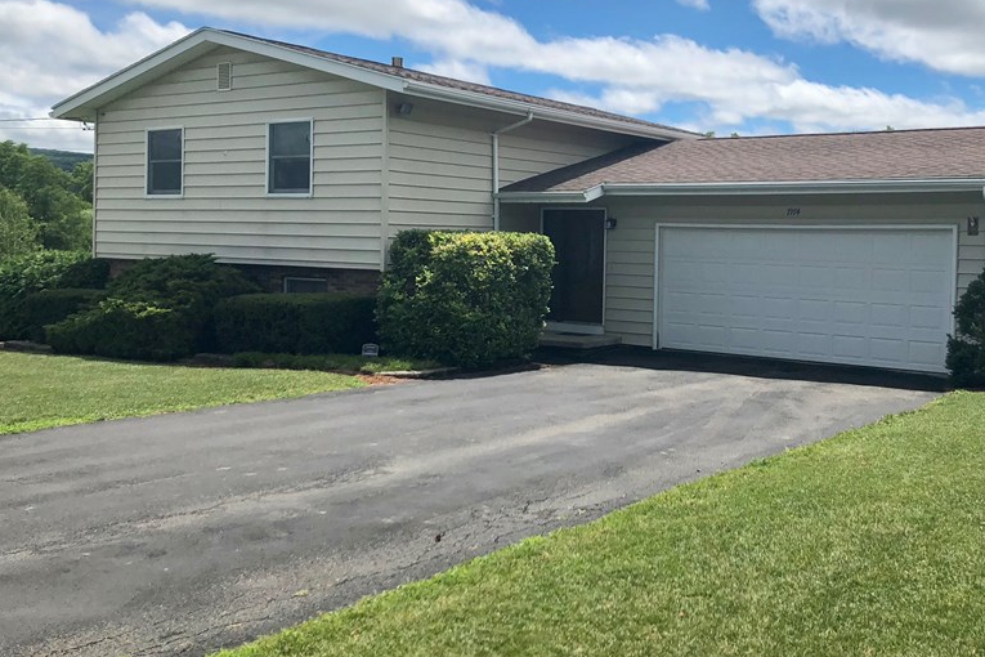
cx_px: 576
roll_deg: -1.3
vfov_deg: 34.1
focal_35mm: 39
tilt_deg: -1.8
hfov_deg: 49.3
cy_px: 271
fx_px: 1067
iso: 25
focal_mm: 3.99
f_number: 1.8
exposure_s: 1/4367
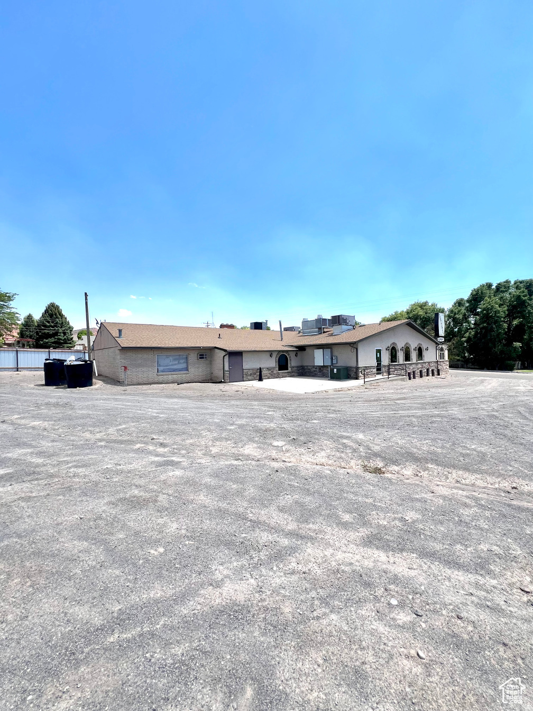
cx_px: 266
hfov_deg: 89.9
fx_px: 267
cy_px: 356
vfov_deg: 106.2
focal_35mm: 13
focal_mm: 1.57
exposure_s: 1/1575
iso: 32
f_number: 1.8
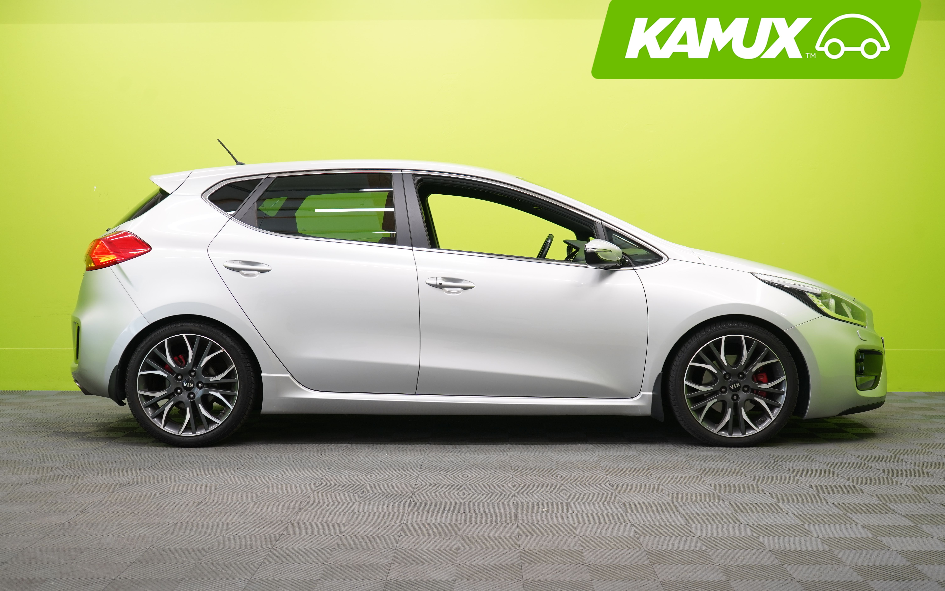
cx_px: 472
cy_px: 283
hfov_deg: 40.3
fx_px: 1288
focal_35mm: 50
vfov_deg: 25.8
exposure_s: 1/30
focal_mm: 49
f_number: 5
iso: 400
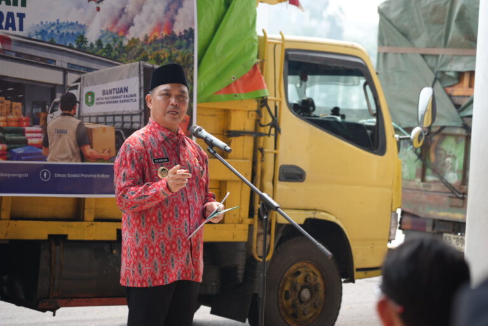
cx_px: 244
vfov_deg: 13.1
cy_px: 163
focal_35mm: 105
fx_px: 1424
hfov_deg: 19.4
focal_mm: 105
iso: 125
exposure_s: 1/250
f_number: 4
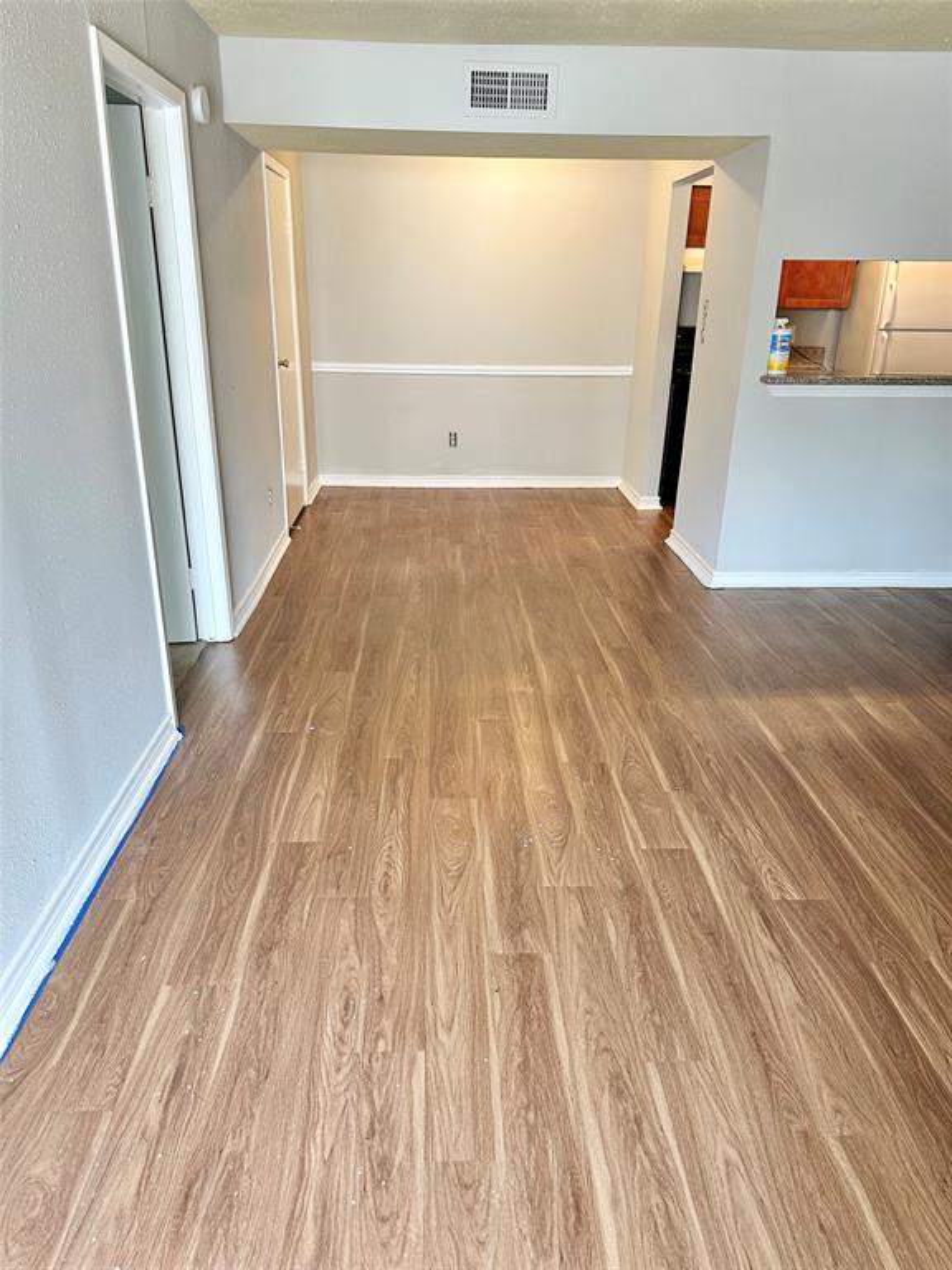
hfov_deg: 56.8
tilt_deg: -21.8
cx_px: 476
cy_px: 635
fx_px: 880
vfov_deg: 71.6
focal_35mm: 24
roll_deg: -1.2
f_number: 1.78
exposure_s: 1/60
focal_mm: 6.86
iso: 200
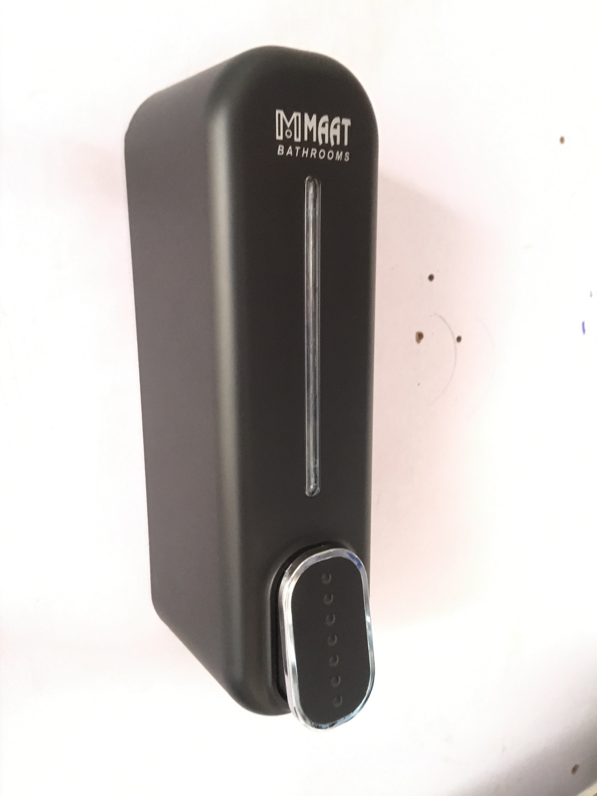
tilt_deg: -15.5
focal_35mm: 29
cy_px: 398
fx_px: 667
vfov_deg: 61.7
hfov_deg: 48.2
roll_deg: +0.2
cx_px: 298
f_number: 2.2
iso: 250
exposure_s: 1/17
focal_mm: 4.15
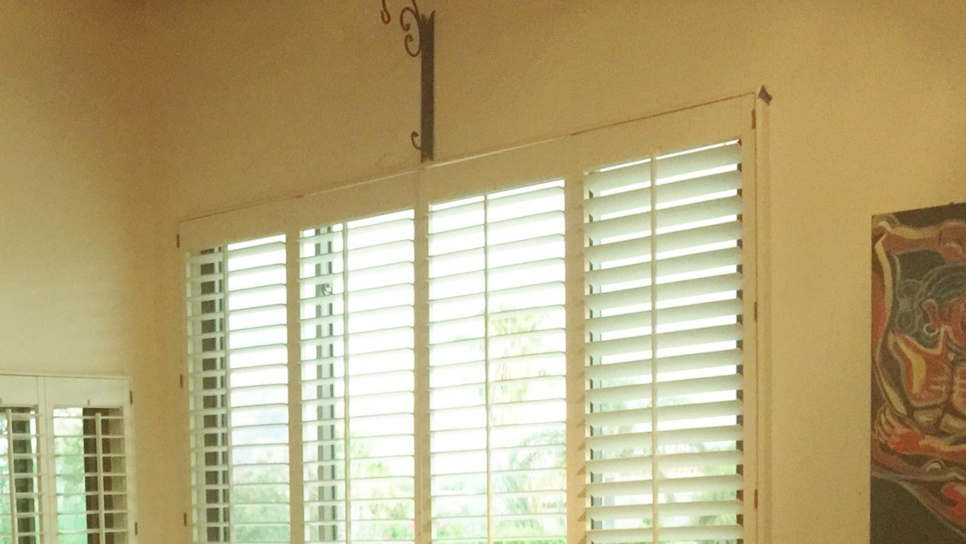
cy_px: 646
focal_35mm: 66
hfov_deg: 30.4
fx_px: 1691
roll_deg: -0.3
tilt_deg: -2.3
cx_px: 89
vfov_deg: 17.4
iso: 125
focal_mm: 4.15
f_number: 2.2
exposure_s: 1/15
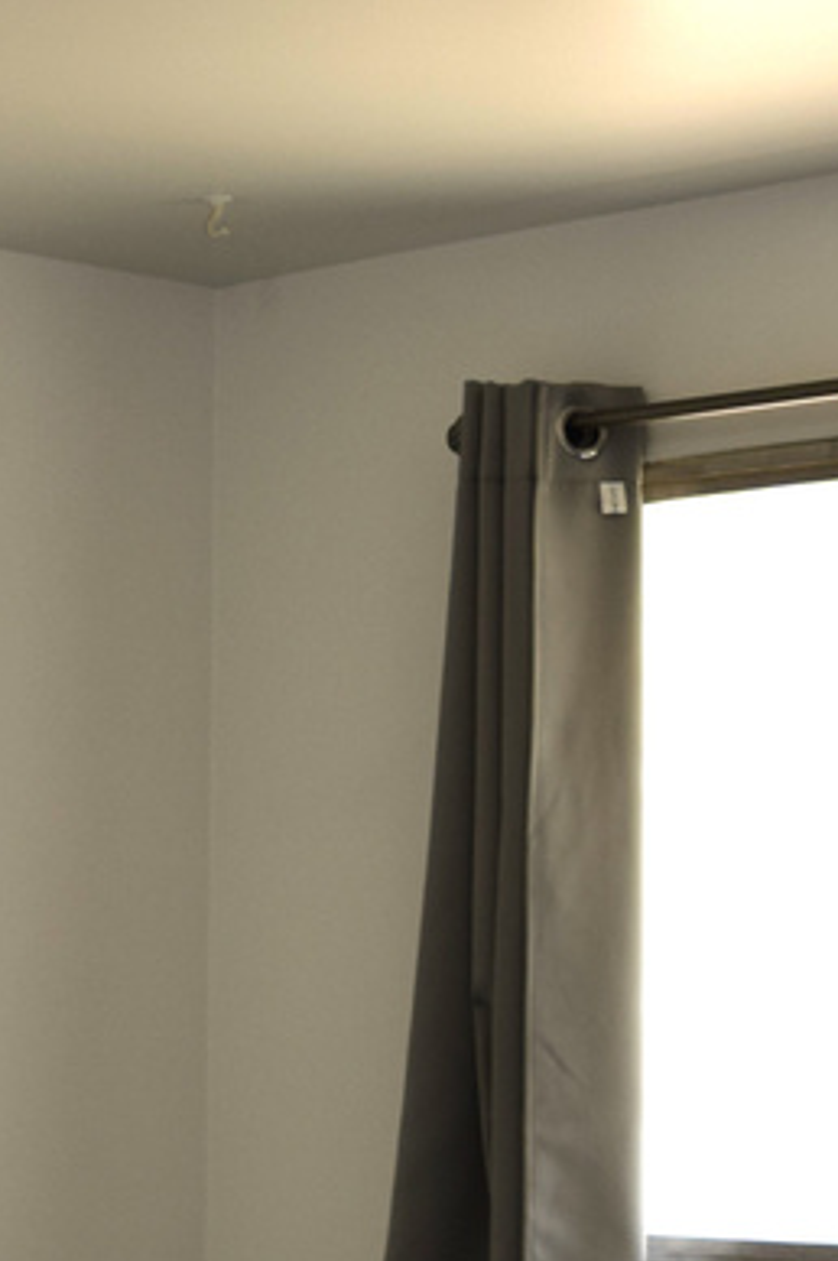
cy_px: 1401
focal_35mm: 107
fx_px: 3742
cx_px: -364
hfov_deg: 12.3
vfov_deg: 18.4
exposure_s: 1/60
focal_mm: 18
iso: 100
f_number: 4
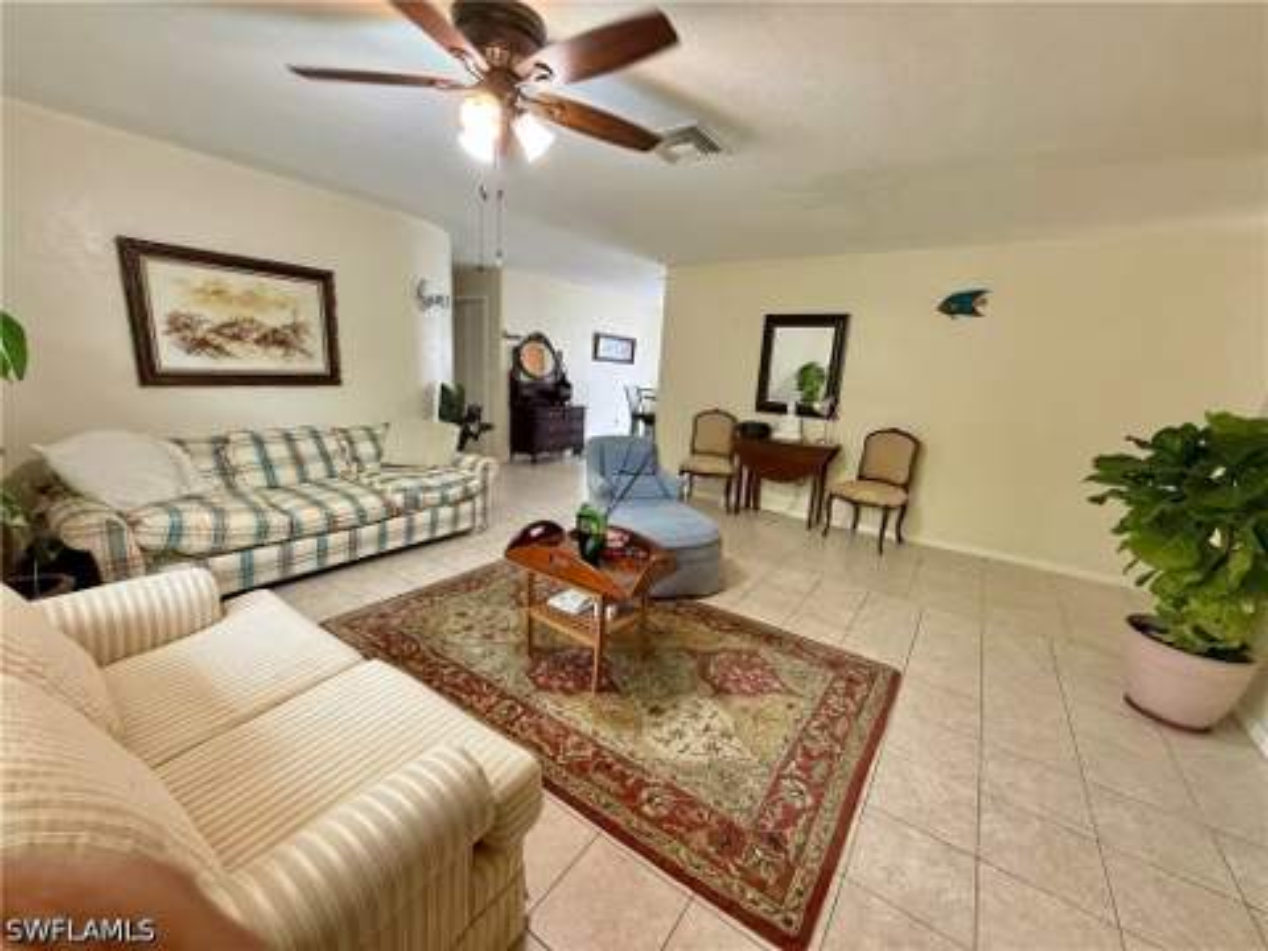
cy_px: 476
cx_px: 634
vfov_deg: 85.7
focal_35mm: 14
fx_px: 513
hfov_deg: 102.1
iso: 250
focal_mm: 2.22
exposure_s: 1/60
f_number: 2.2
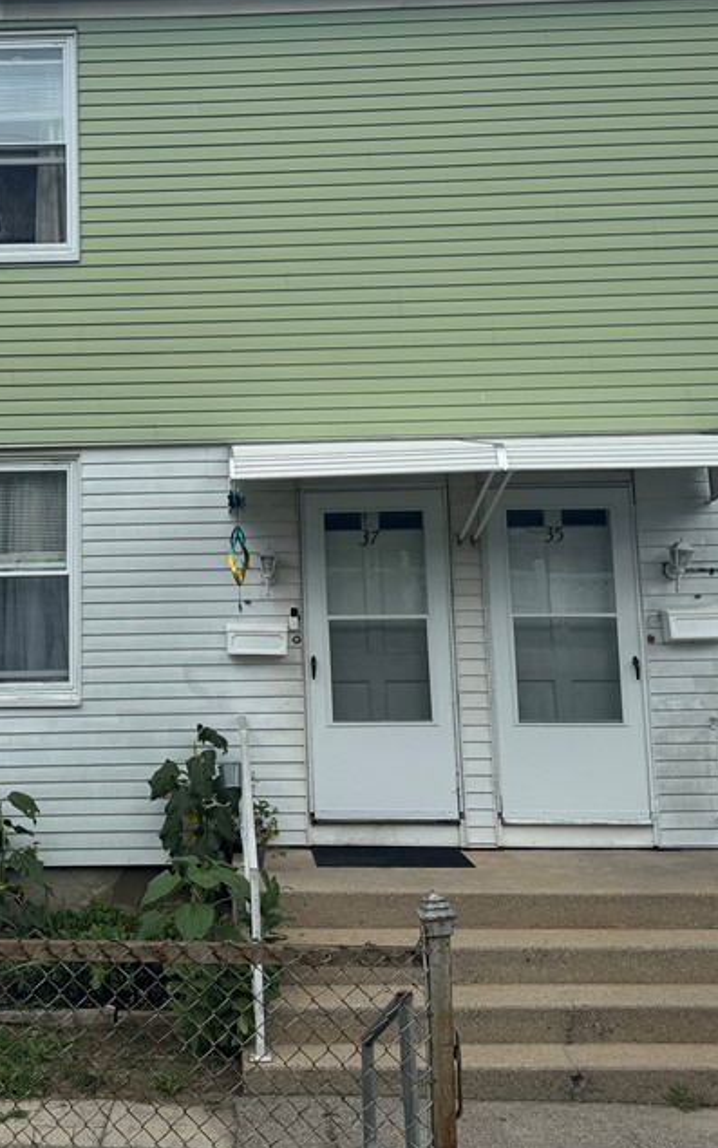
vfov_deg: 47.9
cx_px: 174
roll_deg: +1.0
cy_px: 463
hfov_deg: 30.7
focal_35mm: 41
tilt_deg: +7.2
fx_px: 1283
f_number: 1.78
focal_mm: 6.76
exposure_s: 1/2710
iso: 80
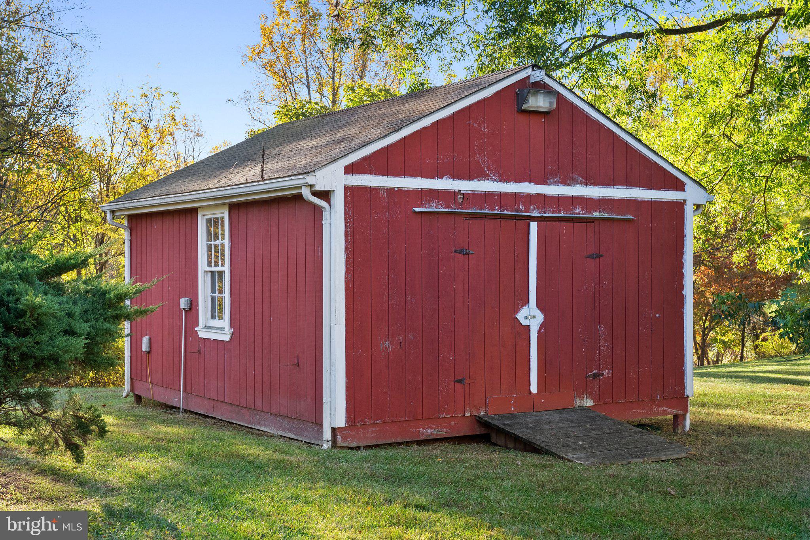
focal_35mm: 46
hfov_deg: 42.7
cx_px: 405
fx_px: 1035
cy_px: 270
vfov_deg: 29.3
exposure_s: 1/125
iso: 640
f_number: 8
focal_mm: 46
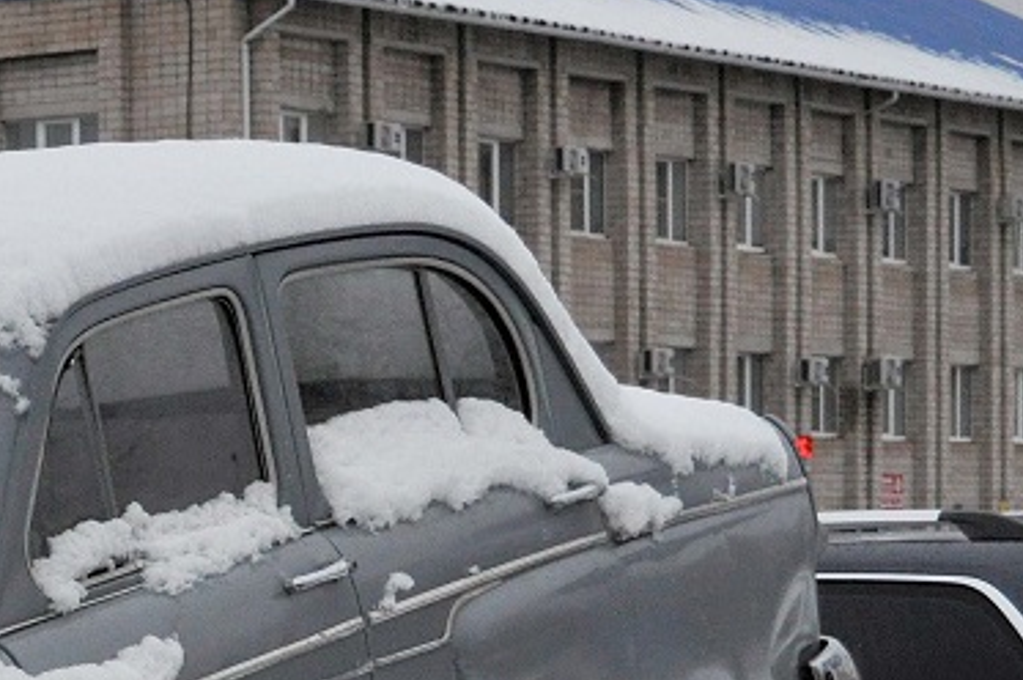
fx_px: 4656
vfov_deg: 8.3
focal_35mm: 164
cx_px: -477
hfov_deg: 12.0
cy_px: 744
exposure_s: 1/640
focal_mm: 34
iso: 800
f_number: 5
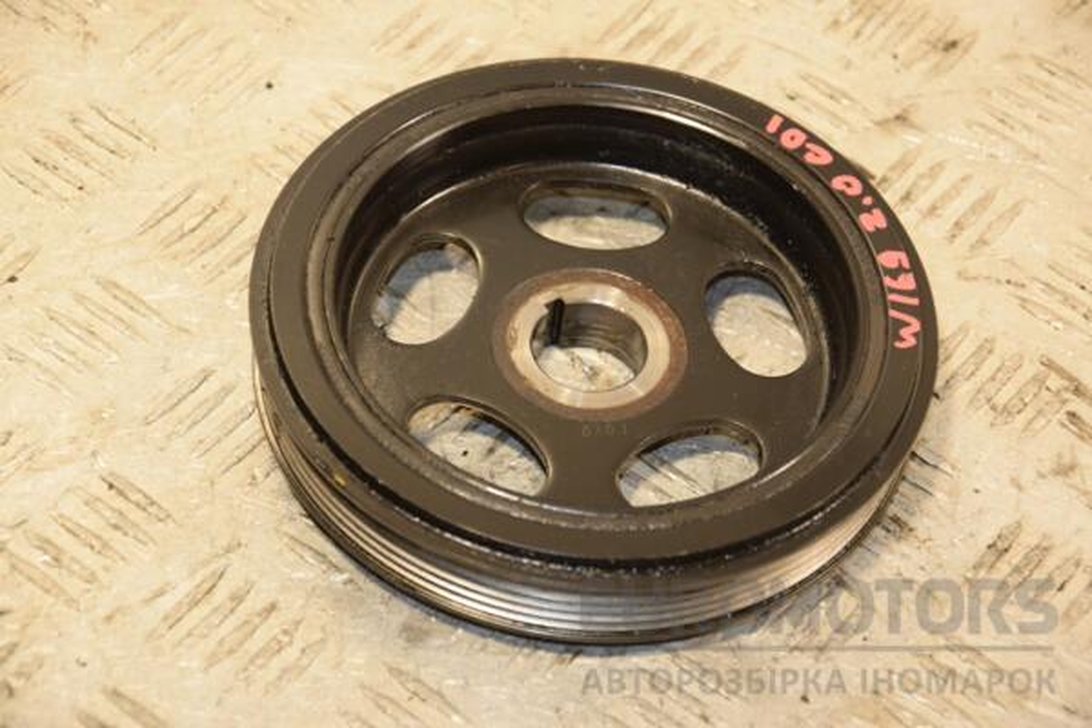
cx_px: 546
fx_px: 3185
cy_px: 364
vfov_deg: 13.0
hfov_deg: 19.5
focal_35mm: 105
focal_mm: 70
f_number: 5.3
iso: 800
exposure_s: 1/160
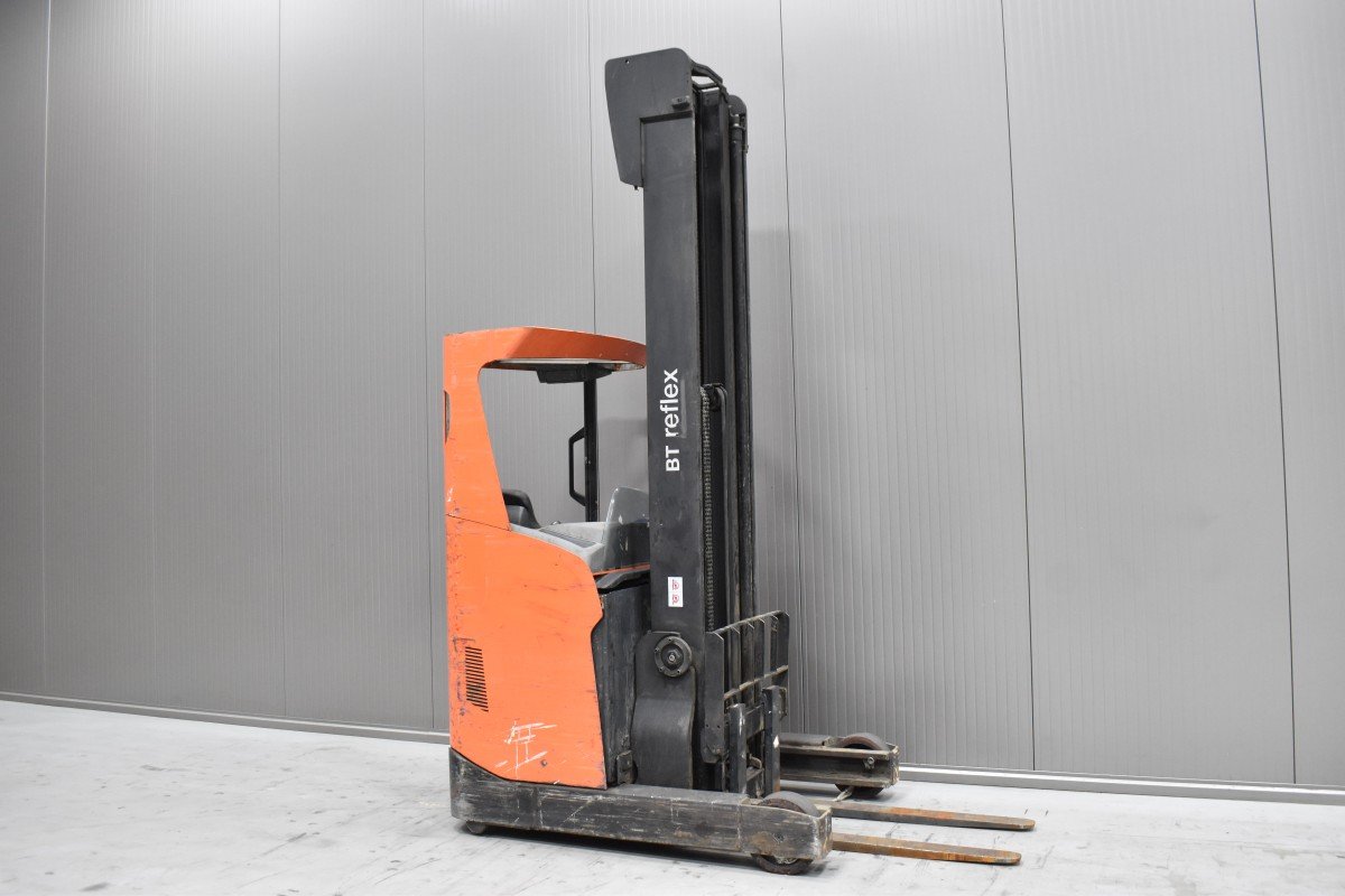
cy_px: 448
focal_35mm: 30
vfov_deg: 43.6
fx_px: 1121
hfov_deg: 61.9
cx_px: 672
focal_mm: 20
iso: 1600
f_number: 5
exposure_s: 1/25
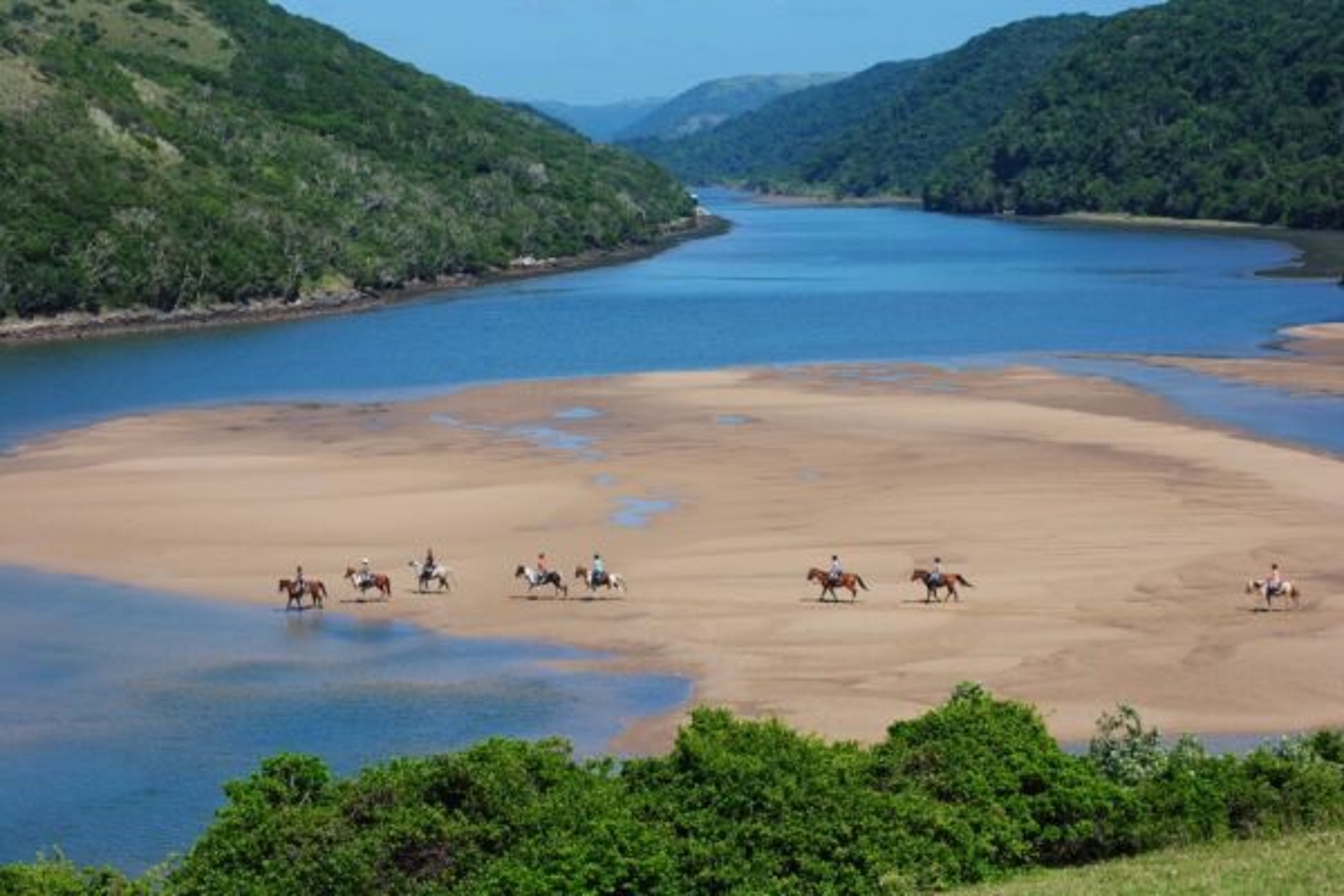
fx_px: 3080
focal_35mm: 82
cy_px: 448
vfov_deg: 16.6
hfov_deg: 24.6
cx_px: 672
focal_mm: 55
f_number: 10
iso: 180
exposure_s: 1/250
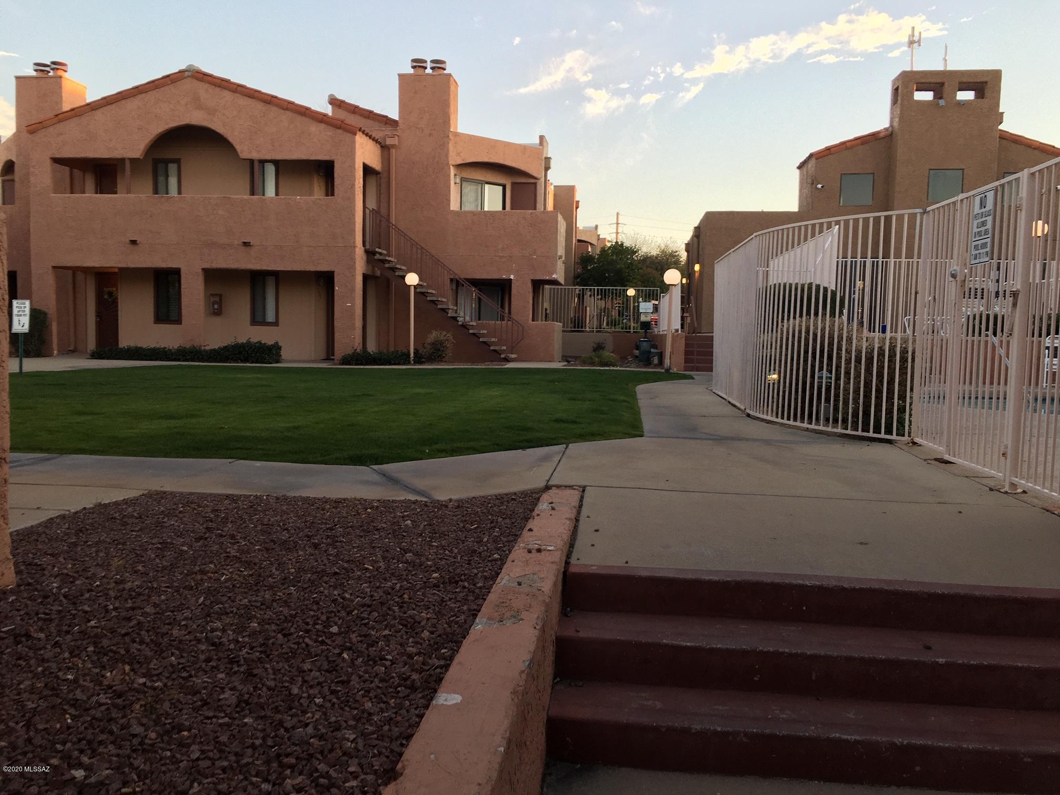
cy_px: 398
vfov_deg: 48.2
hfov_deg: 61.7
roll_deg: -0.9
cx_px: 530
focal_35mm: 29
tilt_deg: -3.8
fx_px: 888
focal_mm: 4.15
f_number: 2.2
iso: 25
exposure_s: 1/60
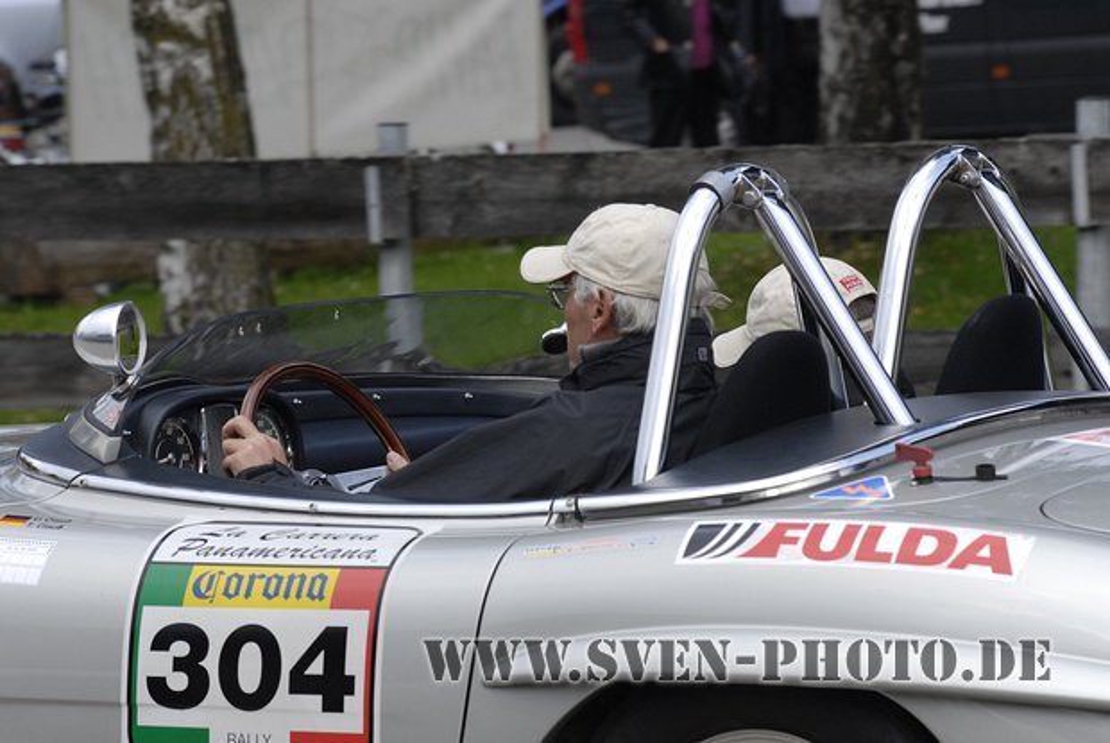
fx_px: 6251
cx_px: 555
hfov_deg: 10.1
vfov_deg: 6.8
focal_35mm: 202
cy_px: 372
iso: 400
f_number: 8
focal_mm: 135
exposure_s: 1/200
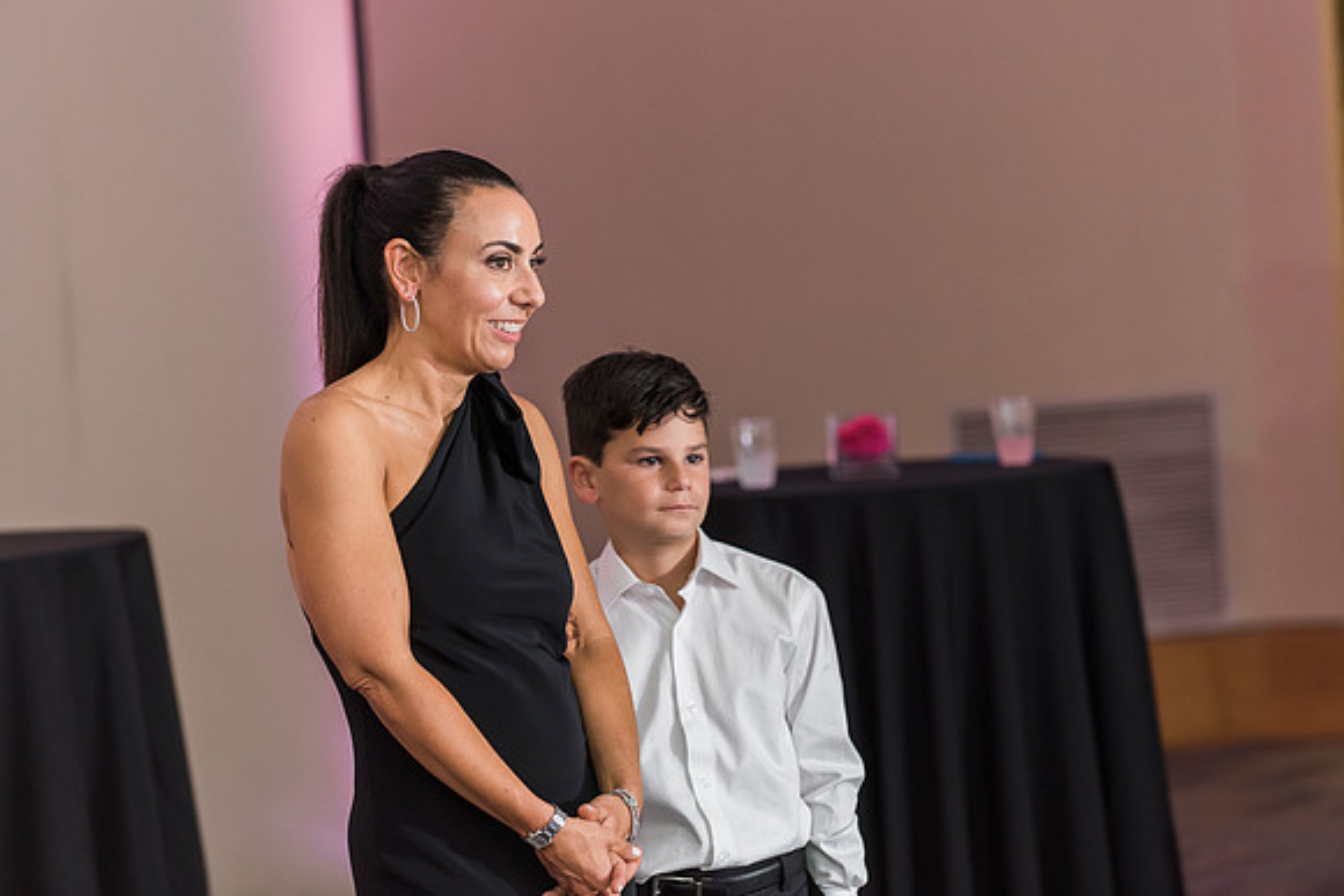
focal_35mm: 157
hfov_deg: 13.1
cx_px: 705
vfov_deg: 8.7
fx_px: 5875
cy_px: 426
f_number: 4
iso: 1000
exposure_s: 1/100
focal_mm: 150
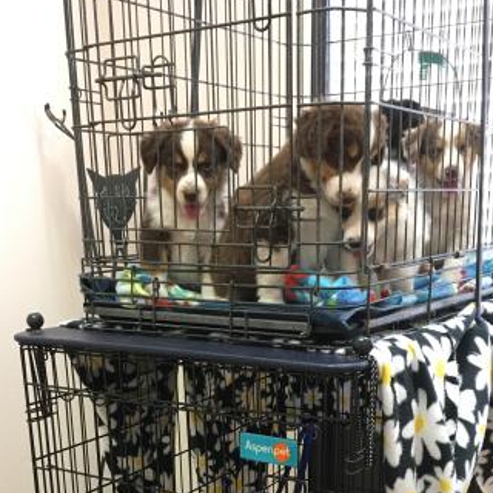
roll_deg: +0.4
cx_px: 243
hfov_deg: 35.4
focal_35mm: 48
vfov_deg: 33.5
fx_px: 773
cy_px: 444
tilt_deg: -16.2
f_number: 2.2
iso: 160
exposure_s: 1/30
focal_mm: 4.15
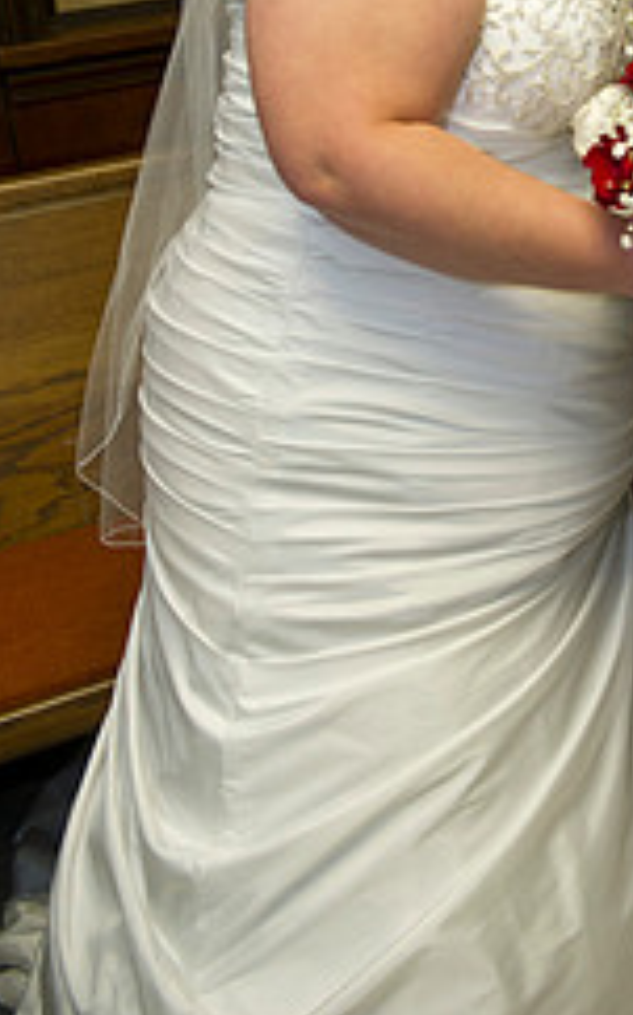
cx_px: 610
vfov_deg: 35.8
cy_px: 92
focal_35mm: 53
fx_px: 1465
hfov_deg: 23.5
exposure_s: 1/160
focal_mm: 28
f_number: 3.5
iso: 1600
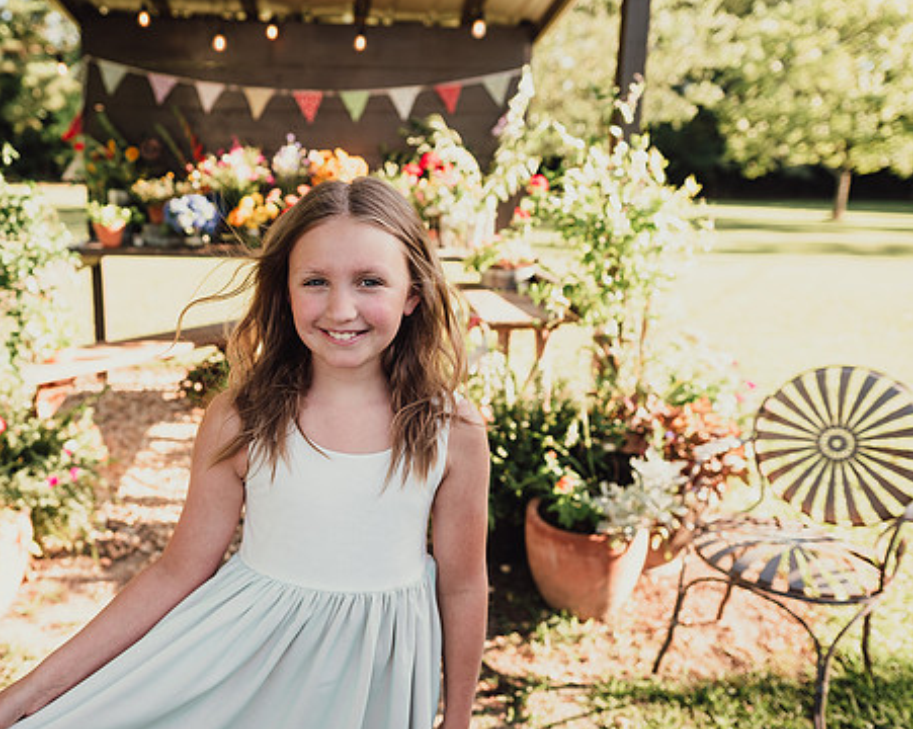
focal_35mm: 29
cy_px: 351
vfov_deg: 49.9
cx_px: 356
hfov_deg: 59.9
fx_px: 783
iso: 160
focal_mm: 24
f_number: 2.8
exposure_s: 1/400
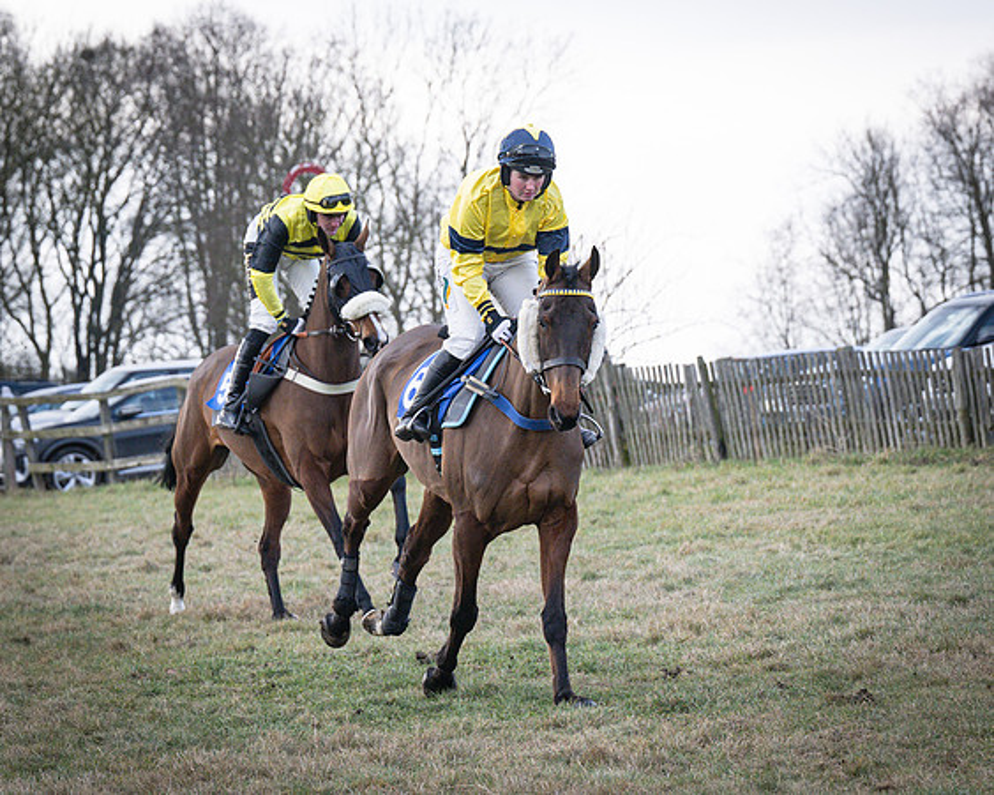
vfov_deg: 7.6
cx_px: 544
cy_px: 393
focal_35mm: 203
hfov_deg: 9.5
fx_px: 5961
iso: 400
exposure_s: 1/1600
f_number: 4
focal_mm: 85
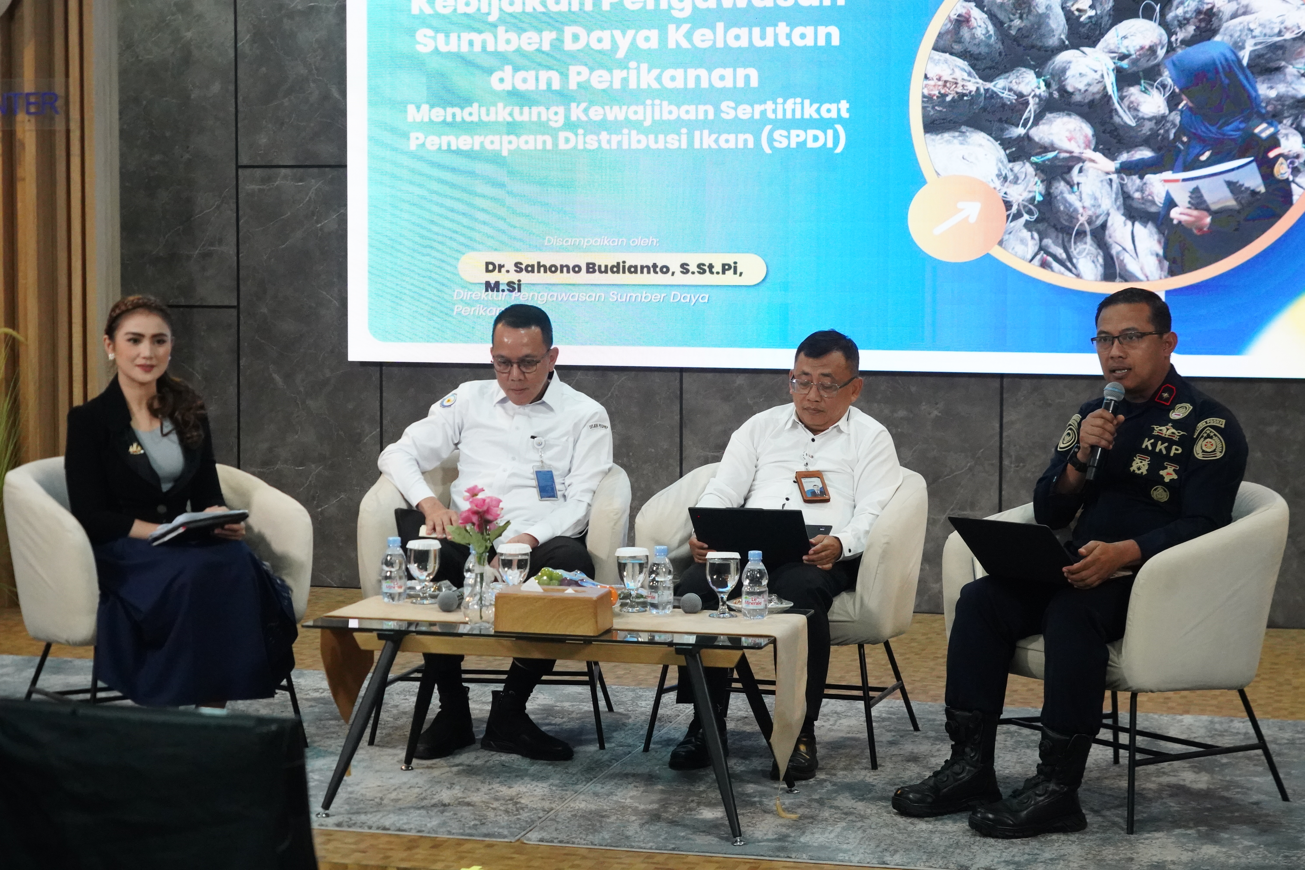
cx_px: 652
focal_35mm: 65
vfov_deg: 20.9
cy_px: 435
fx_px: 2356
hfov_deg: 31.0
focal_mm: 65
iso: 12800
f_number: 6.3
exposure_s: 1/250
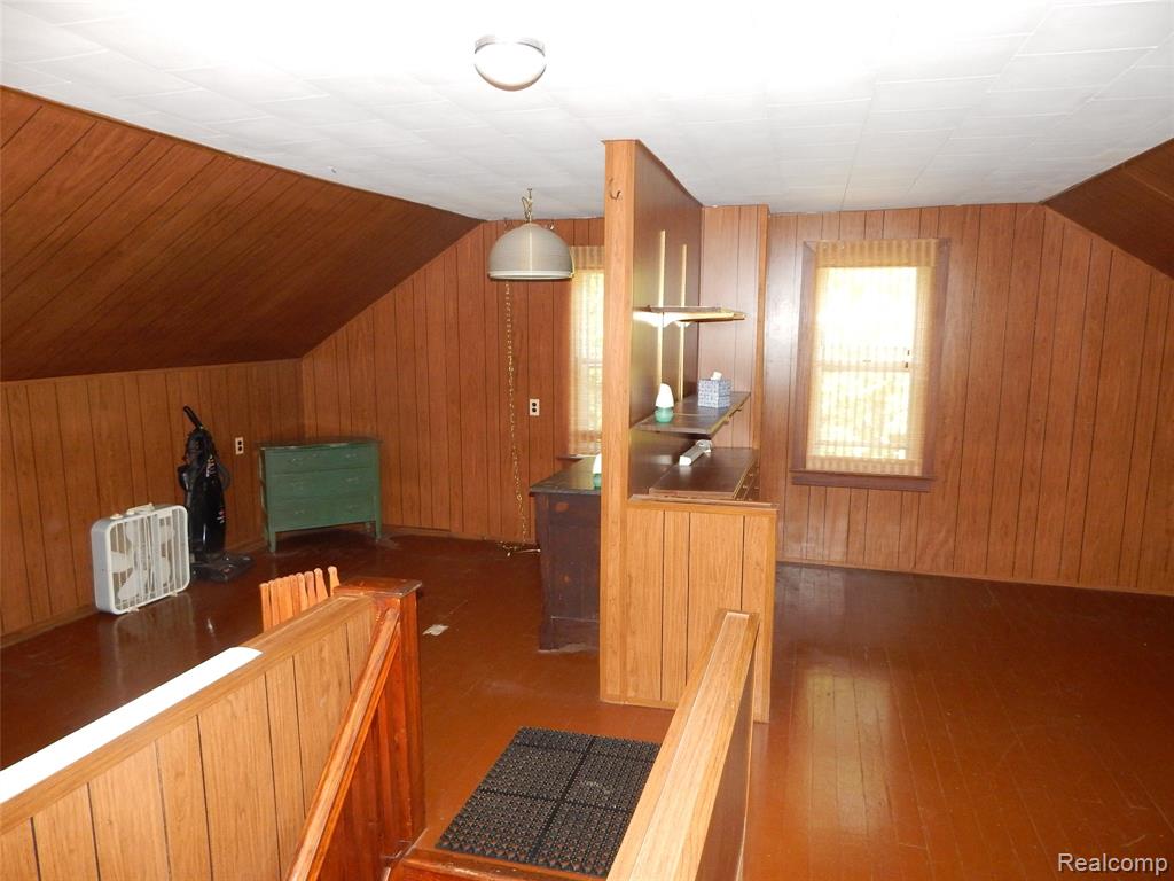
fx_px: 746
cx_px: 587
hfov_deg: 76.4
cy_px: 440
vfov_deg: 61.1
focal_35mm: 22
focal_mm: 4
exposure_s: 1/30
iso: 450
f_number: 3
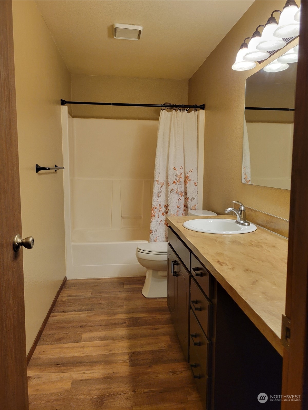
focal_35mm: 26
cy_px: 205
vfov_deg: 67.3
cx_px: 154
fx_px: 308
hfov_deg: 53.1
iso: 250
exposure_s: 1/120
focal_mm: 5.4
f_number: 1.8
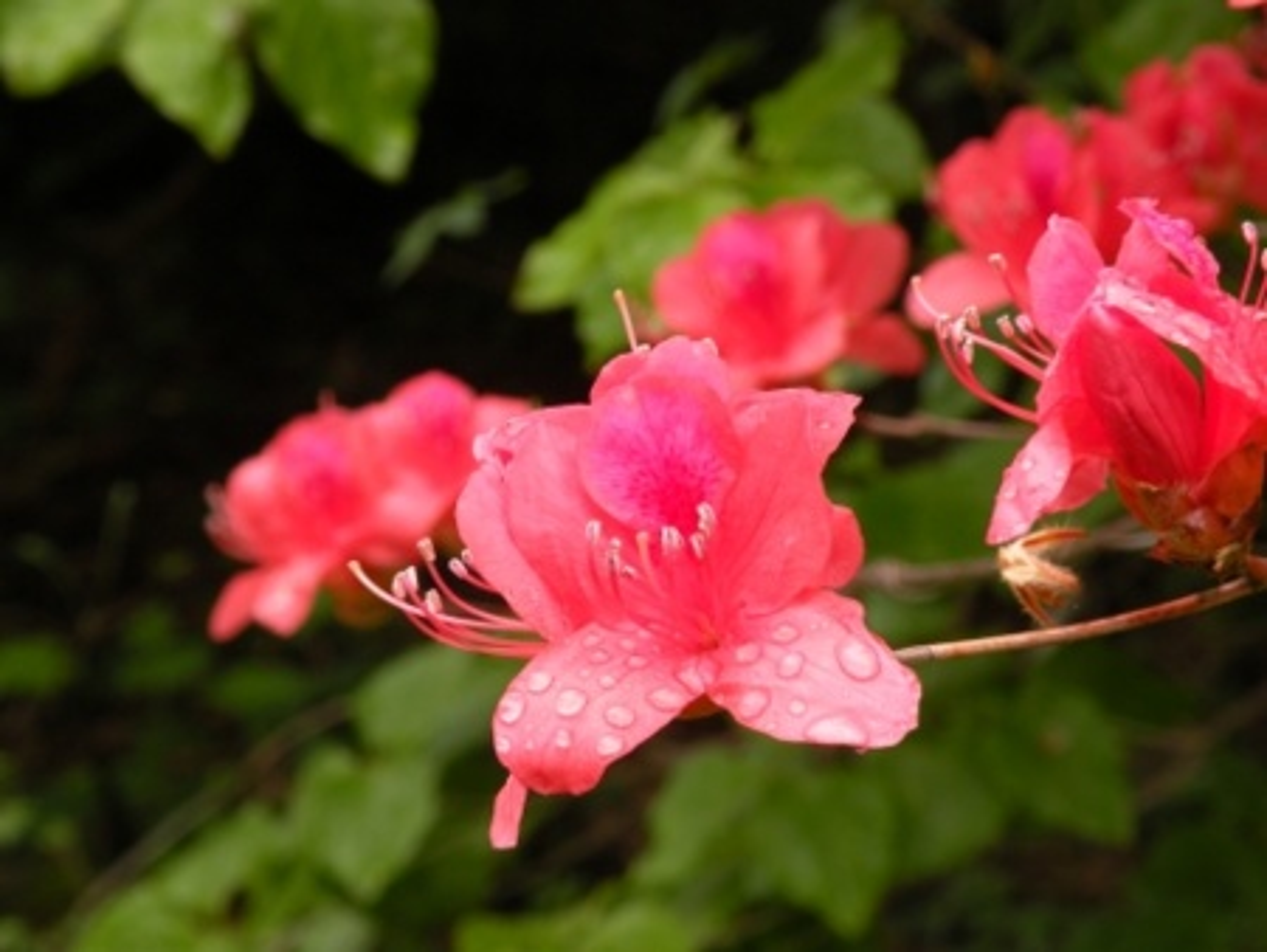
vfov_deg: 14.7
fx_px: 3699
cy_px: 476
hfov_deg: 19.4
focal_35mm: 101
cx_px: 634
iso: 64
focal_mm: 17.9
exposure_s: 1/115
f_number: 4.5
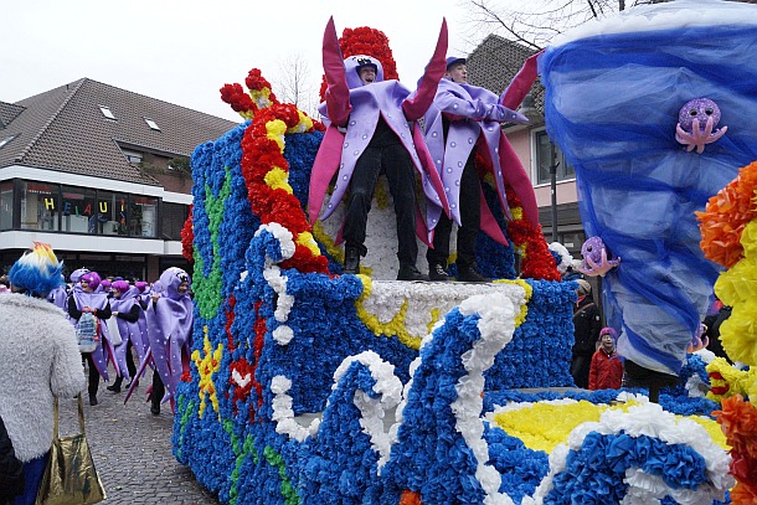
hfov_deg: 67.4
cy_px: 252
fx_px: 568
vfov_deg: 48.0
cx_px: 378
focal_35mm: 27
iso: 3200
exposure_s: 1/800
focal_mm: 18
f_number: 8
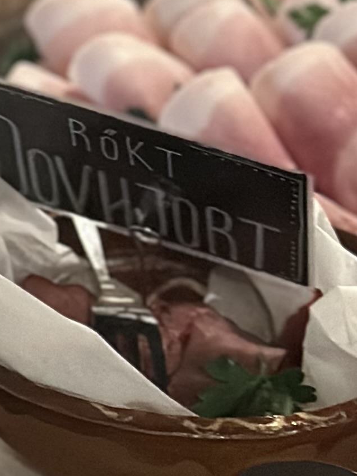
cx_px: 283
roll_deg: -0.2
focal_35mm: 228
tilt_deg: -20.4
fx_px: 3134
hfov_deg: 6.5
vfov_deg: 8.6
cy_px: 37
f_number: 1.78
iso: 640
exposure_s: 1/25
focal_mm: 6.86
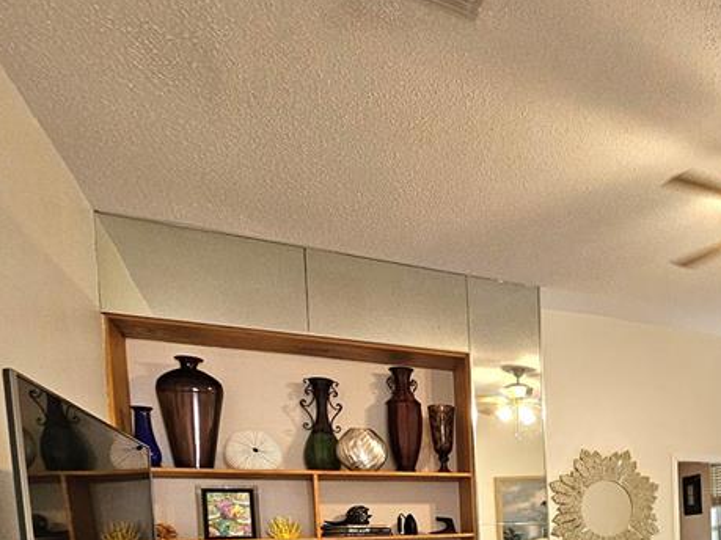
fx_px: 604
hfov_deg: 51.7
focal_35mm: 29
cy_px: 570
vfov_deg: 40.5
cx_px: 691
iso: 250
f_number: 2.2
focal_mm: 2.2
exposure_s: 1/60.2
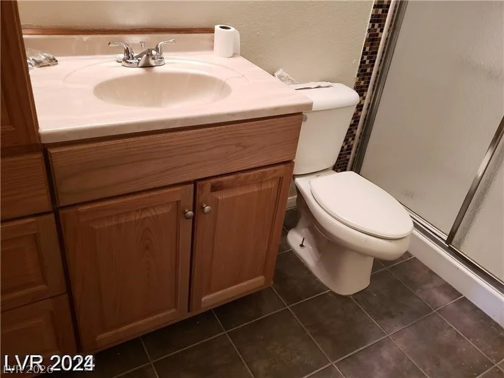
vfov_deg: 53.1
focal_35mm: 26
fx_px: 379
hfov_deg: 67.3
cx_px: 252
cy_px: 189
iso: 250
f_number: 1.5
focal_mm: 4.3
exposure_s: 1/60
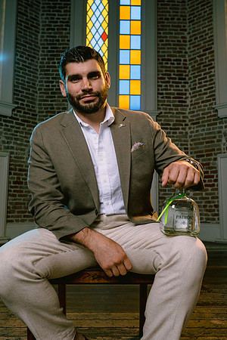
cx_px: 114
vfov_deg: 54.4
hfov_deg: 37.9
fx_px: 331
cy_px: 170
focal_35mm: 35
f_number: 5.6
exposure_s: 1/160
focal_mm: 35
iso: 200
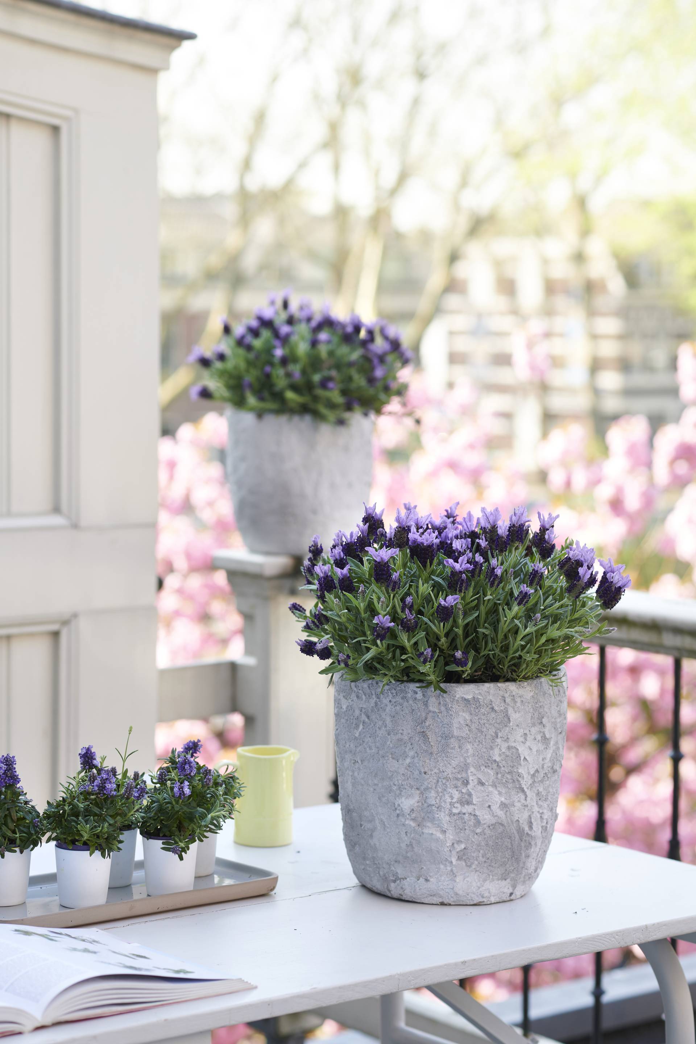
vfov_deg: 23.9
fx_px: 2465
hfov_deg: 16.1
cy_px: 522
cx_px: 348
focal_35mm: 85
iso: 64
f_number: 4.5
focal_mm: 85
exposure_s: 1/80
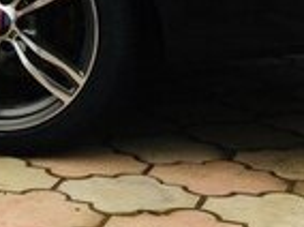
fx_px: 1184
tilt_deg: -7.2
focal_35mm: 135
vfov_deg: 10.6
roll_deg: -0.2
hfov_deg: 13.6
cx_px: -184
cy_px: -97
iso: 32
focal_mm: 4.15
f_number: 2.2
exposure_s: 1/419
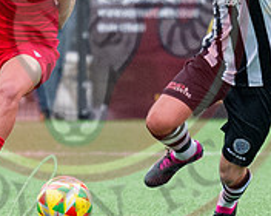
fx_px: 15149
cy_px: 33
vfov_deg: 0.8
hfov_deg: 1.0
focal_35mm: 1893
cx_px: -56
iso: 800
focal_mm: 200
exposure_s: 1/1250
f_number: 4
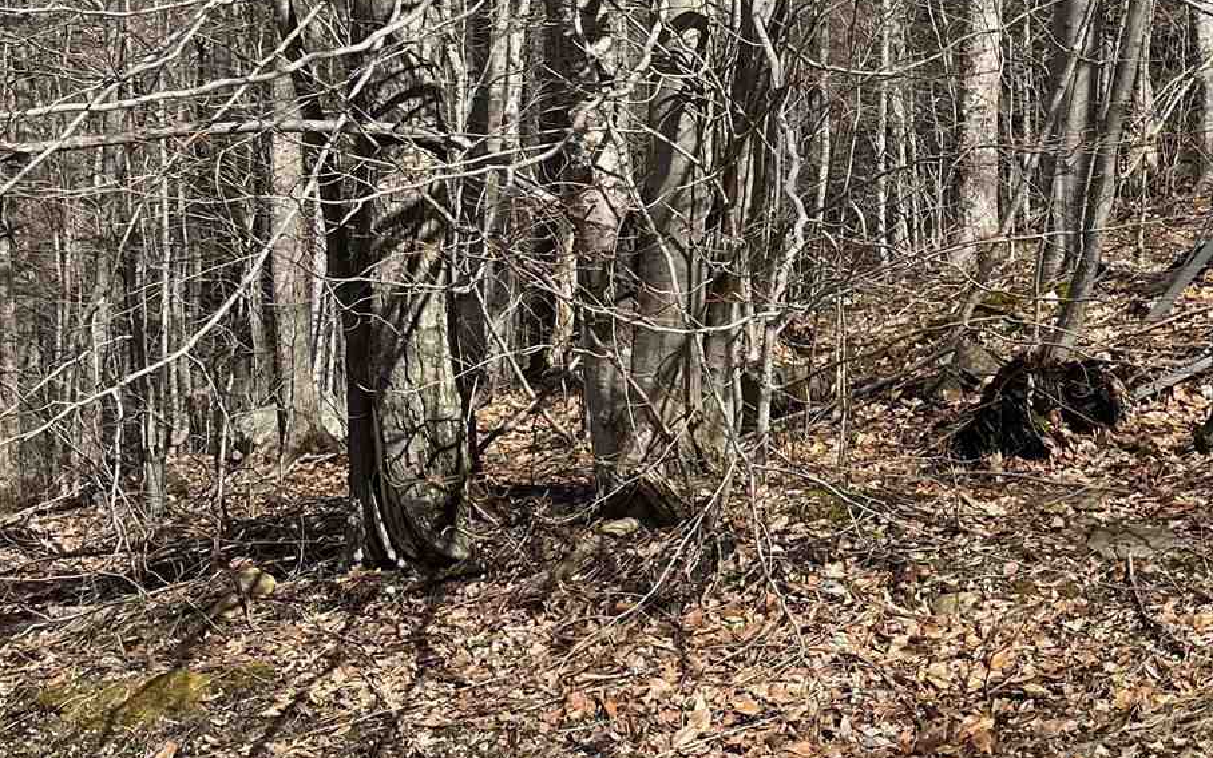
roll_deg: -4.8
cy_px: -39
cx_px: 959
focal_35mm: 70
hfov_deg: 28.8
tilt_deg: +2.4
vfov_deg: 18.0
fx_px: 2314
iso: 50
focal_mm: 5.1
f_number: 1.6
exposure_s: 1/2137
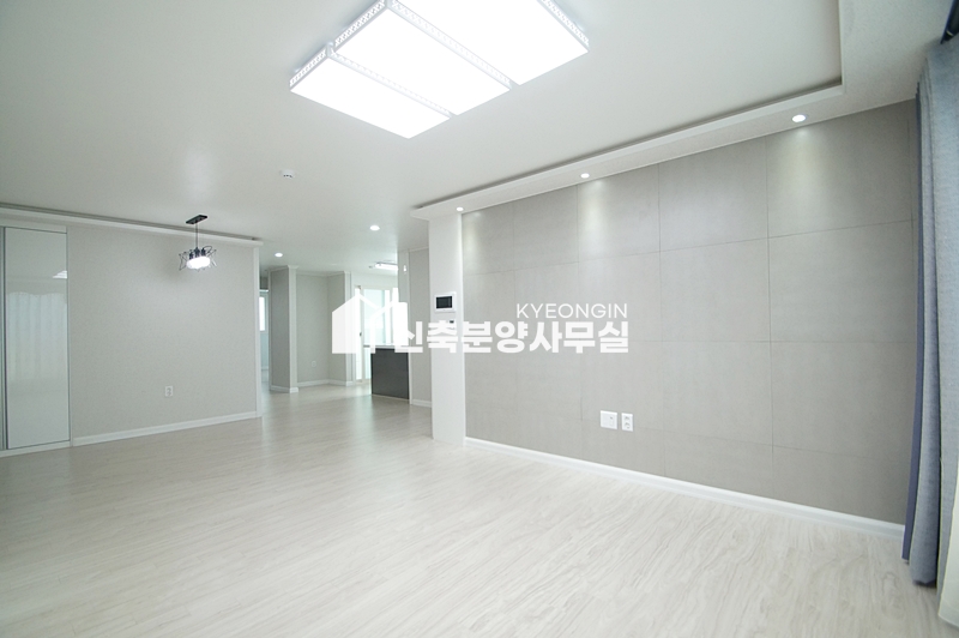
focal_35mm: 15
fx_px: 399
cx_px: 480
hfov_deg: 100.4
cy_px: 319
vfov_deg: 77.2
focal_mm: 10
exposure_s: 1/200
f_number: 3.5
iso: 800
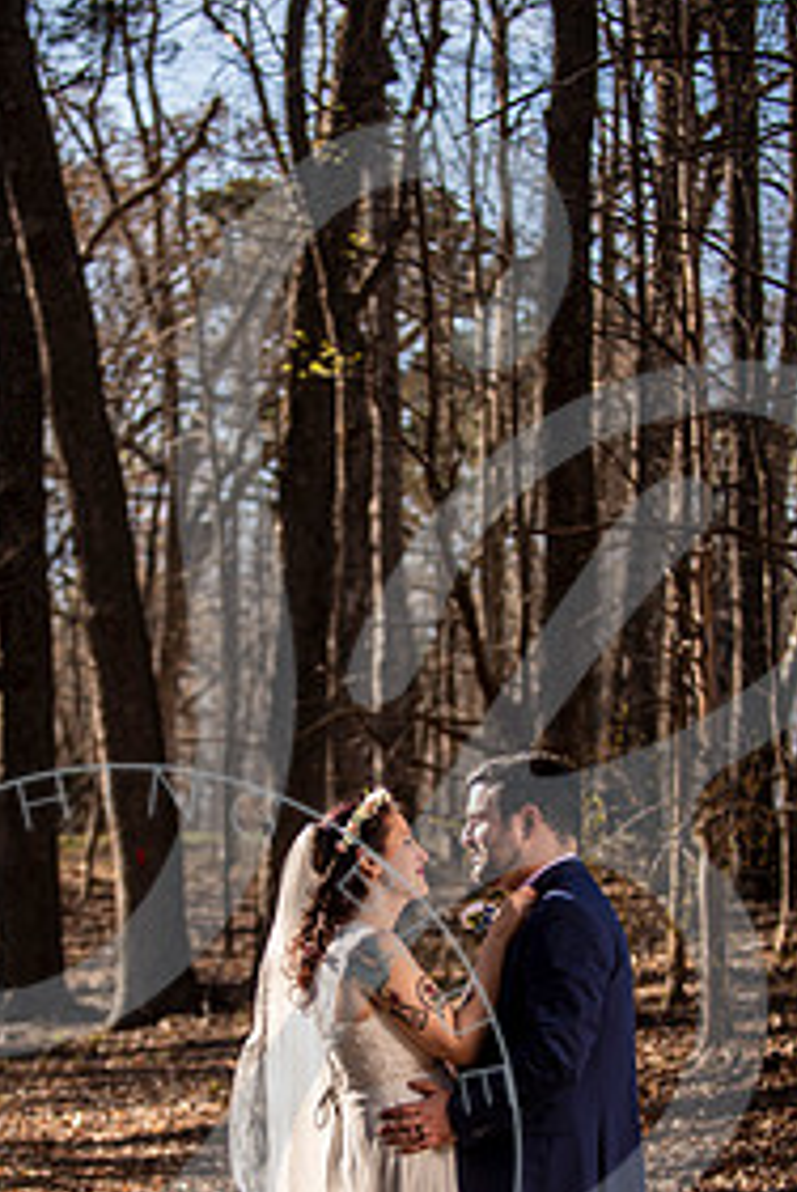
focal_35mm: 112
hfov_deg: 12.3
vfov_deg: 18.2
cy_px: 836
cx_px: 318
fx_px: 3710
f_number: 2.8
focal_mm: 70
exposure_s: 1/800
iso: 100
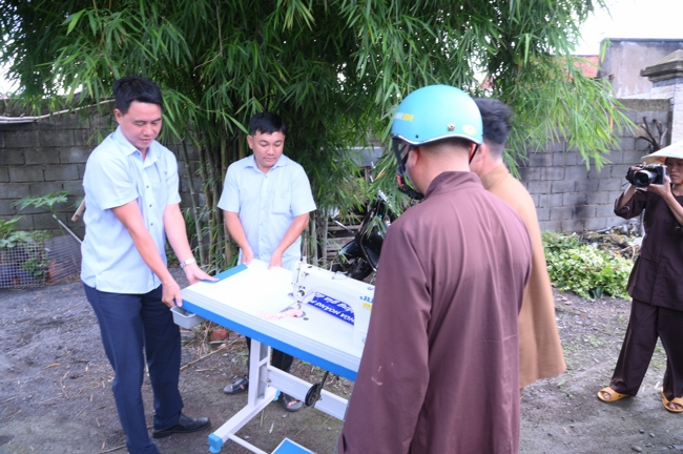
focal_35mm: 24
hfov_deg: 73.8
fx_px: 455
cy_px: 227
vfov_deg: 53.0
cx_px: 342
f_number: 13
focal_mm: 24
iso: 1250
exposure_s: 1/60
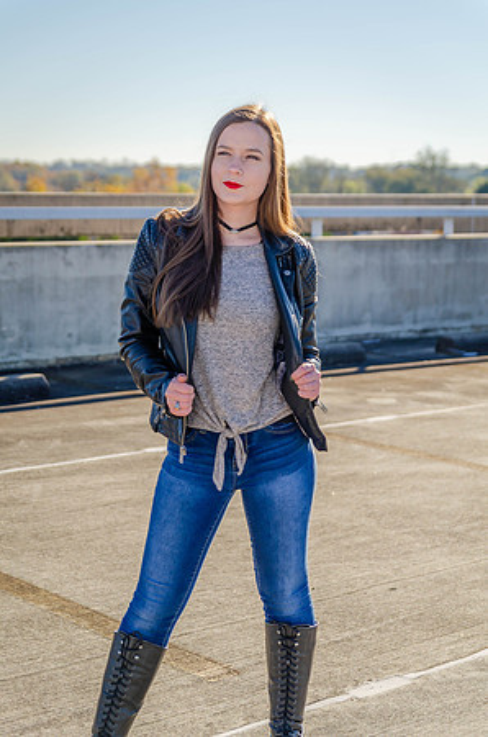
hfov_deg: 18.1
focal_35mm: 75
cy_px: 368
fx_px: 1532
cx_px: 244
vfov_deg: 27.0
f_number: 2.8
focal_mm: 50
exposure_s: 1/2000
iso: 100
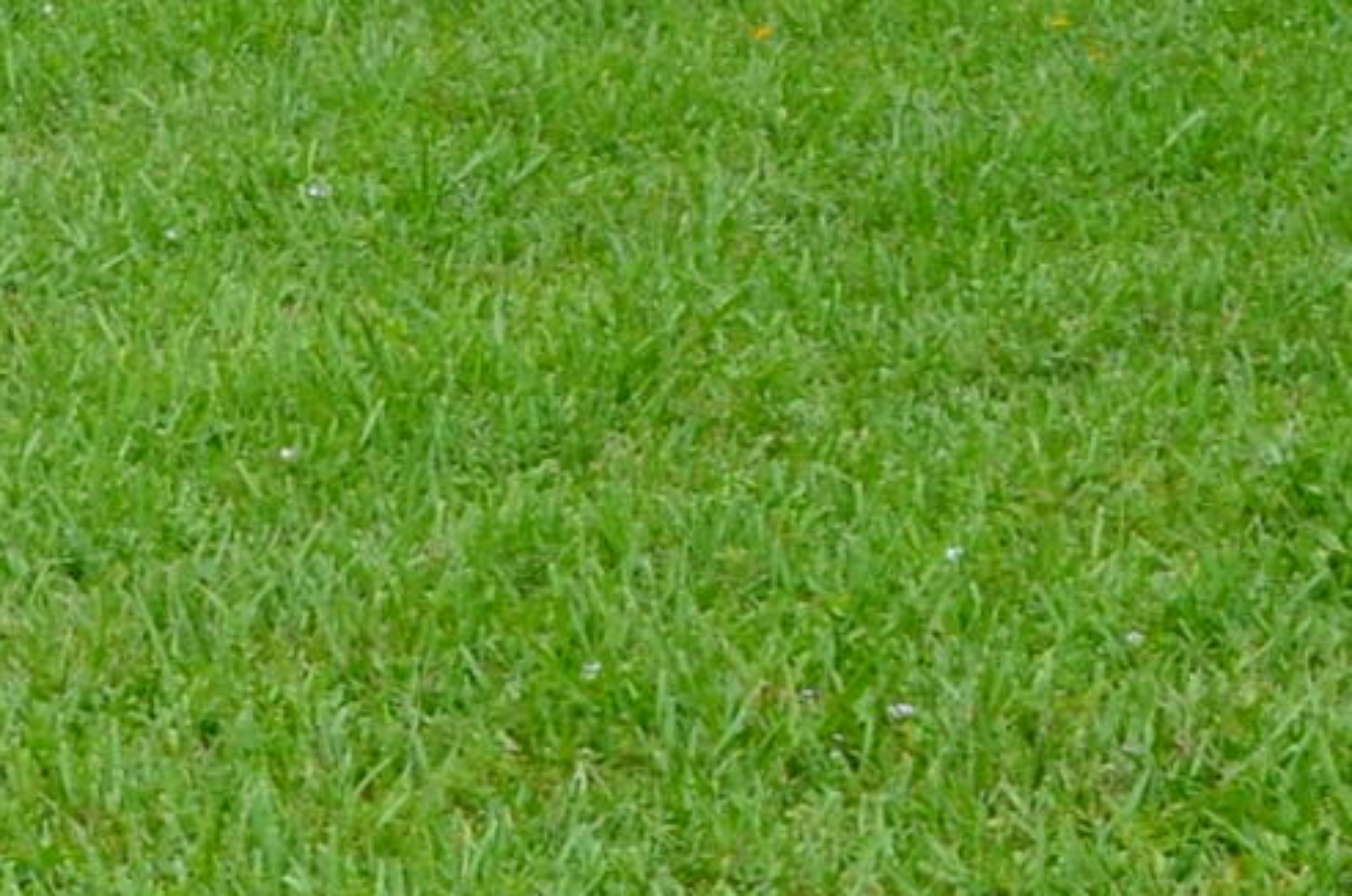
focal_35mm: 183
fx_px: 6859
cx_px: -1561
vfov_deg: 7.4
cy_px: -436
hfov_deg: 10.2
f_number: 9
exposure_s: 1/100
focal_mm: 20
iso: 400
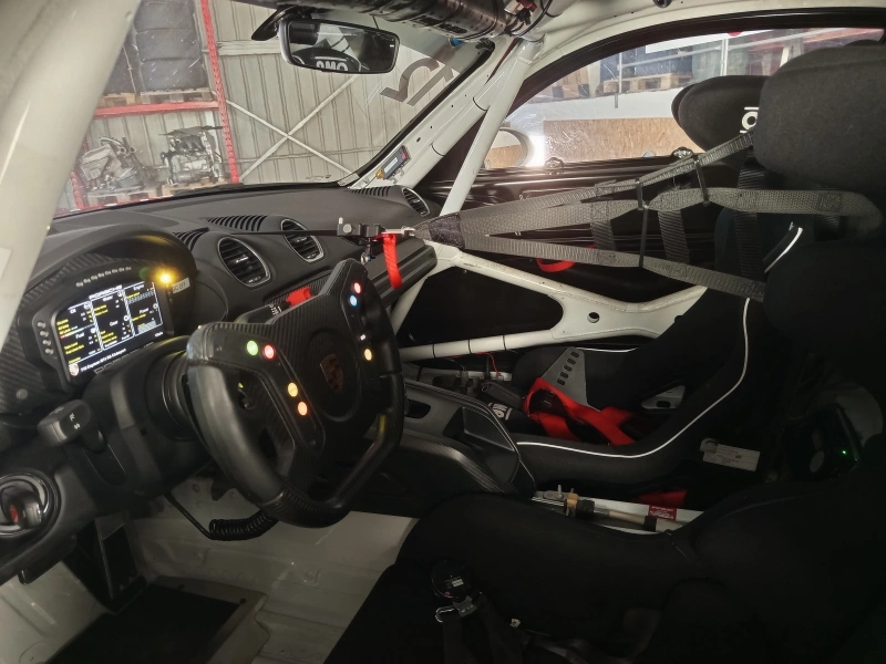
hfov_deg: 71.6
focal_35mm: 24
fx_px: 614
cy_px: 332
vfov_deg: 56.8
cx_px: 443
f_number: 1.7
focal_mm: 5.24
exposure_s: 1/25
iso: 1177
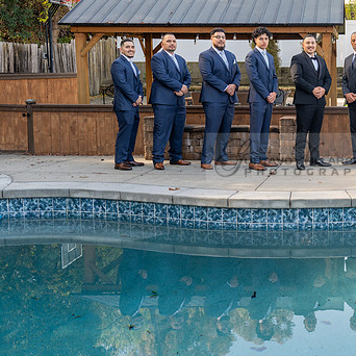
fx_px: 628
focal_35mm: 54
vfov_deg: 31.5
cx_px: 326
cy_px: 136
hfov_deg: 30.2
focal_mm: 32
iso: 320
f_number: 6.3
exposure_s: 1/160
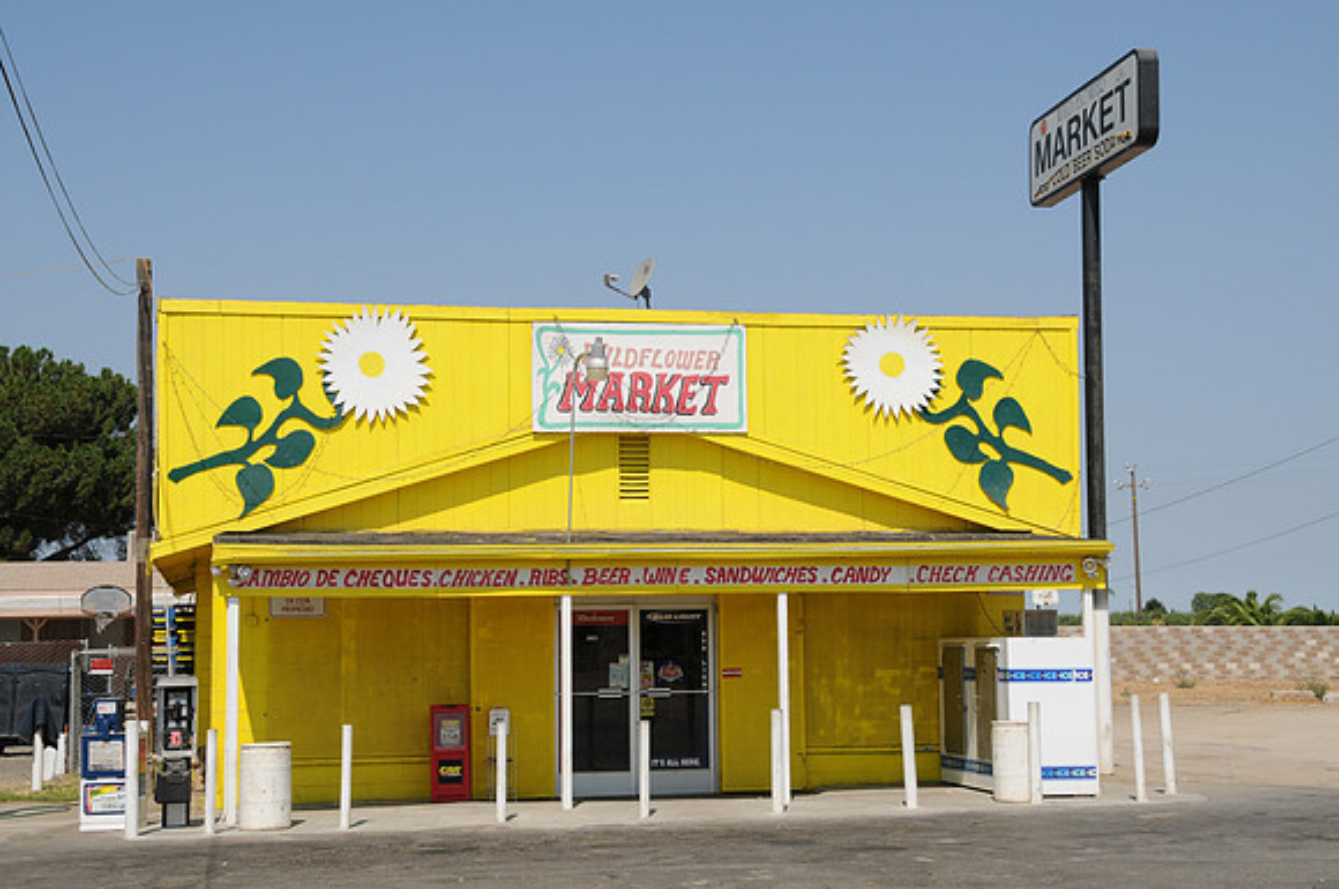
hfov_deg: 33.4
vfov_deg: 22.6
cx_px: 670
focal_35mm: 60
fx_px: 2229
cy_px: 444
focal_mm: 40
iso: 200
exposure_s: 1/500
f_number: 11
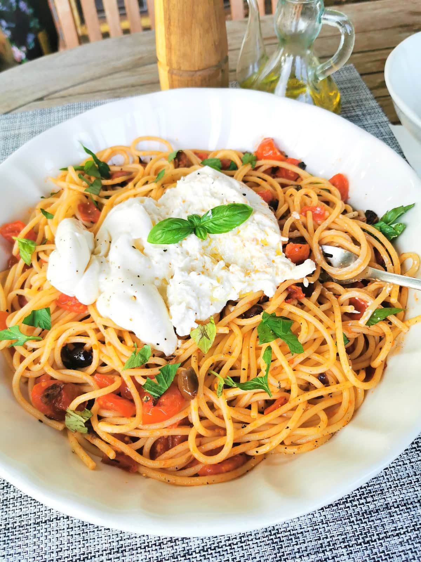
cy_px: 281
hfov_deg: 51.4
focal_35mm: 27
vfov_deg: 65.3
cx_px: 210
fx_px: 438
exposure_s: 1/265
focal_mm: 5.6
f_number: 1.6
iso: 50
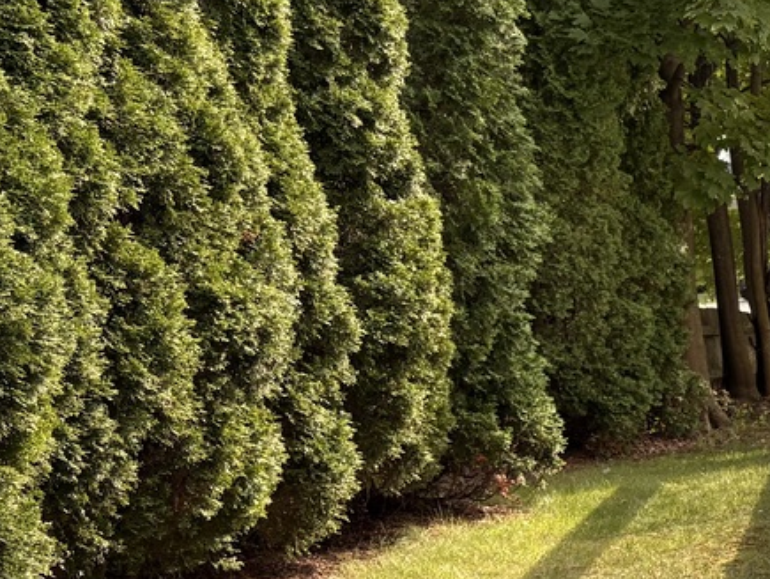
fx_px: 1915
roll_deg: +2.9
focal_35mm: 86
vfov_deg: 17.1
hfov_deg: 19.2
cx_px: 1232
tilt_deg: -5.2
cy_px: 437
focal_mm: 5.96
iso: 50
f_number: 1.6
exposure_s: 1/576
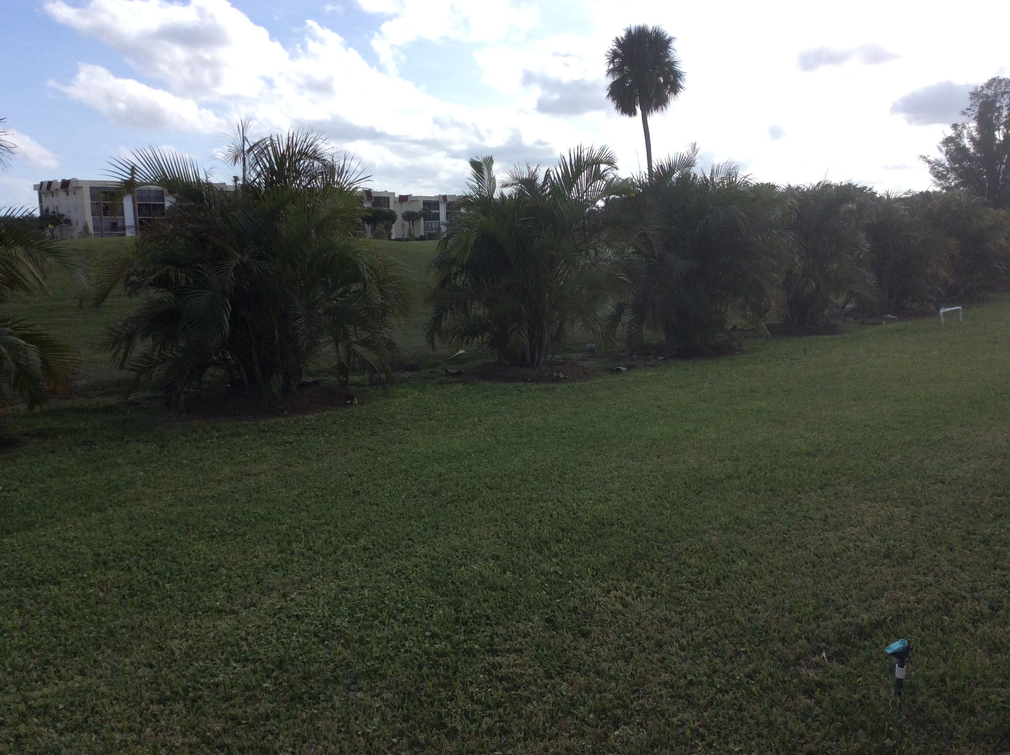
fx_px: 932
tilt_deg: -8.4
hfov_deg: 56.9
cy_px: 378
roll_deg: +1.6
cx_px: 505
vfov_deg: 44.1
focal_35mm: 32
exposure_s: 1/1684
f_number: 2.4
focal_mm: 3.3
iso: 32
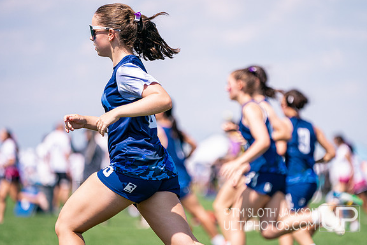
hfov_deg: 8.6
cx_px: 218
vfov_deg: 5.7
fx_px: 2436
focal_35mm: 239
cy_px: 145
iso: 320
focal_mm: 200
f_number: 2.8
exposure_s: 1/5000
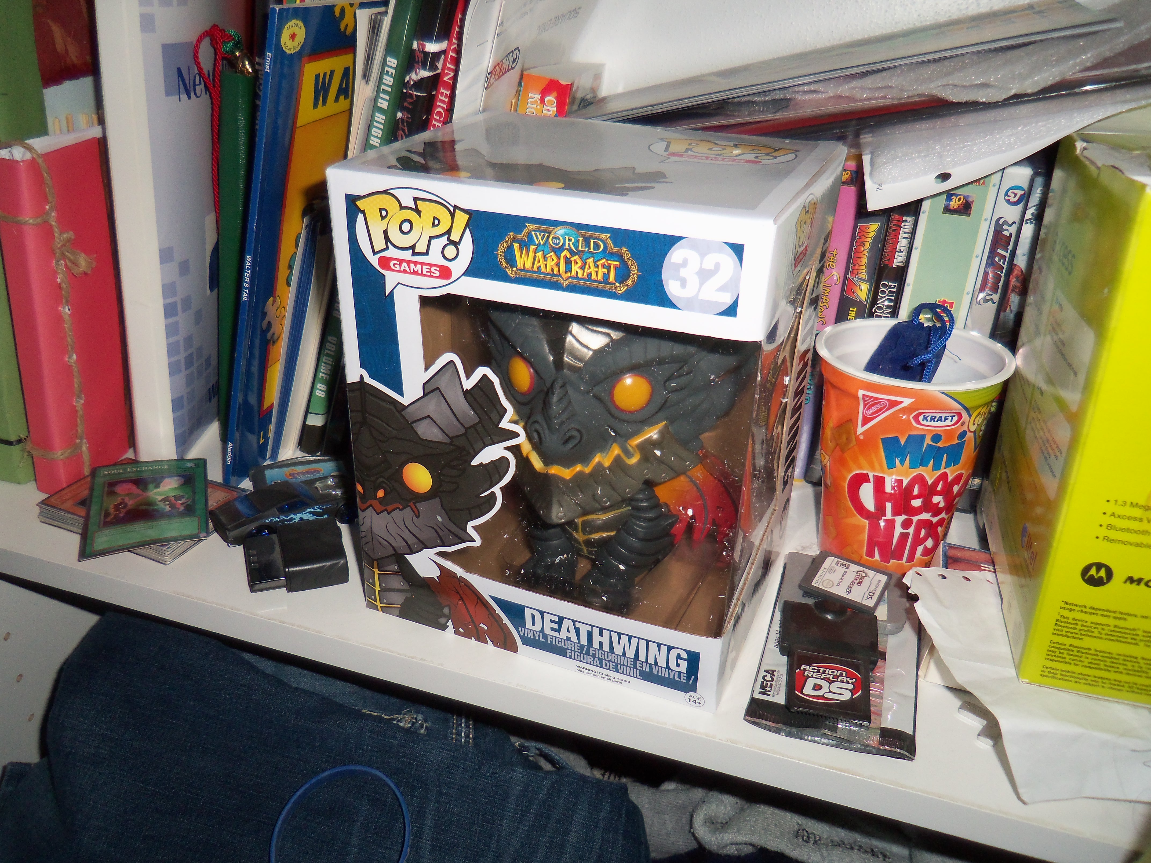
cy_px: 432
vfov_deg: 49.7
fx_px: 931
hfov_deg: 63.4
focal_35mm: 28
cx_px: 576
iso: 100
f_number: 3.9
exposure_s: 1/40
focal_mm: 5.1
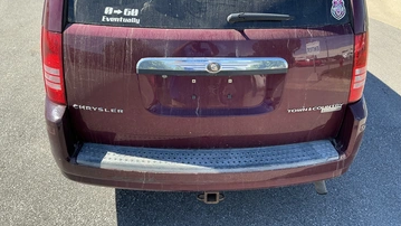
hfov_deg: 58.0
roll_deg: -3.3
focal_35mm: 34
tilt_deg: -21.8
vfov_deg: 34.6
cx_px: 201
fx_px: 362
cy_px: 98
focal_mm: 3
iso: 25
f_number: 1.8
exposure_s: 1/425
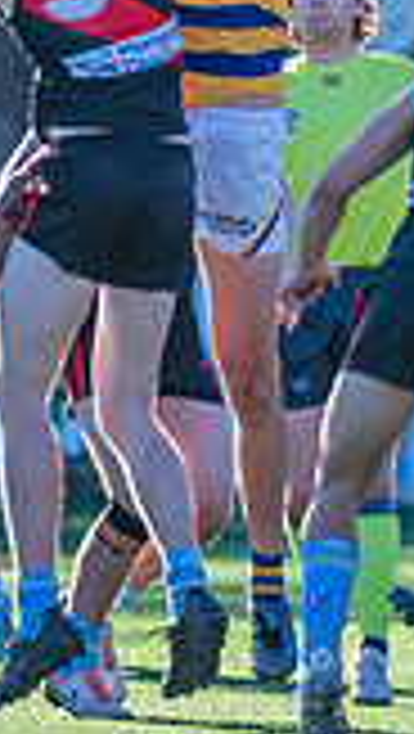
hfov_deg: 0.8
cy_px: 151
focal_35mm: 1466
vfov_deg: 1.5
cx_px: 194
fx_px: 28536
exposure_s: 1/1250
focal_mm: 380
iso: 800
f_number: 6.3
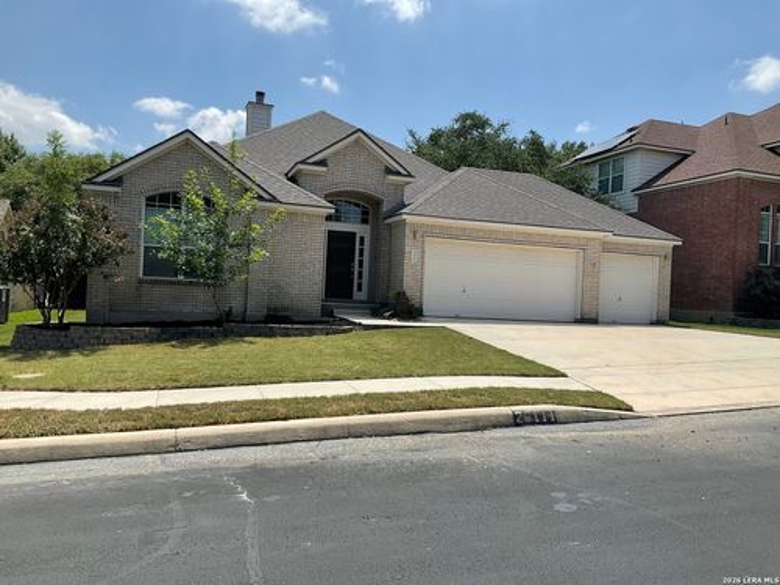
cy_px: 292
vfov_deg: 48.2
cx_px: 390
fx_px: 653
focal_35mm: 29
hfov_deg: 61.7
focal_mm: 3
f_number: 1.8
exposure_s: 1/2227
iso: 16
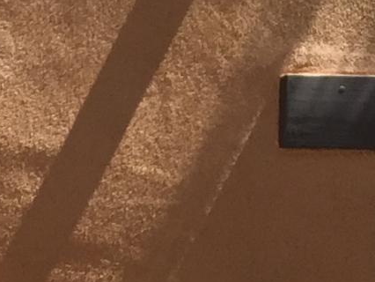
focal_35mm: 204
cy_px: 777
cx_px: -748
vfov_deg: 6.7
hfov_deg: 8.2
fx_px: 2211
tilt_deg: -5.3
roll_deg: +0.0
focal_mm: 4.15
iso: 32
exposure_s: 1/670
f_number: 2.2
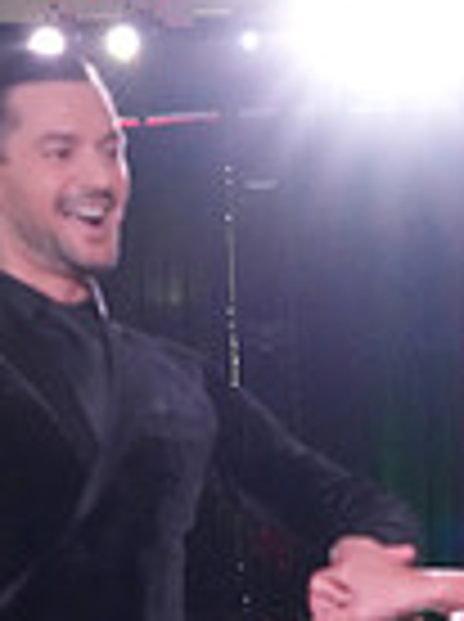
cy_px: 918
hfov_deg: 5.8
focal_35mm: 255
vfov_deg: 7.6
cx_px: 502
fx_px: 4572
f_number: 5.6
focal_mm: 63
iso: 5000
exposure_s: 1/320
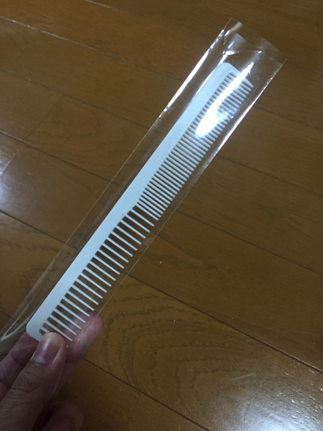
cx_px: 162
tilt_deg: -64.1
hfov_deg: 48.2
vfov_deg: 61.7
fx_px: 361
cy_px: 216
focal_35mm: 29
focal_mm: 4.15
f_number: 2.2
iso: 200
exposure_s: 1/30
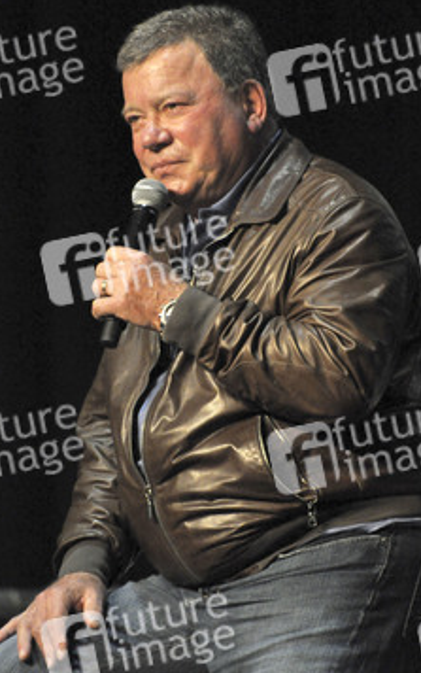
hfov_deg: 2.6
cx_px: 194
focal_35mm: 515
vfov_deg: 4.1
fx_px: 9439
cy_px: 355
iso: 3200
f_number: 5.6
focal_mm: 300
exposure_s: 1/125
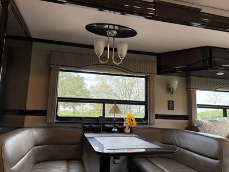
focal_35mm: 26
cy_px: 86
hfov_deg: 67.3
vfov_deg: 53.1
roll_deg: -1.1
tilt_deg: +9.9
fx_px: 172
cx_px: 114
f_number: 1.6
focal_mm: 5.96
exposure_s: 1/60
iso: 125
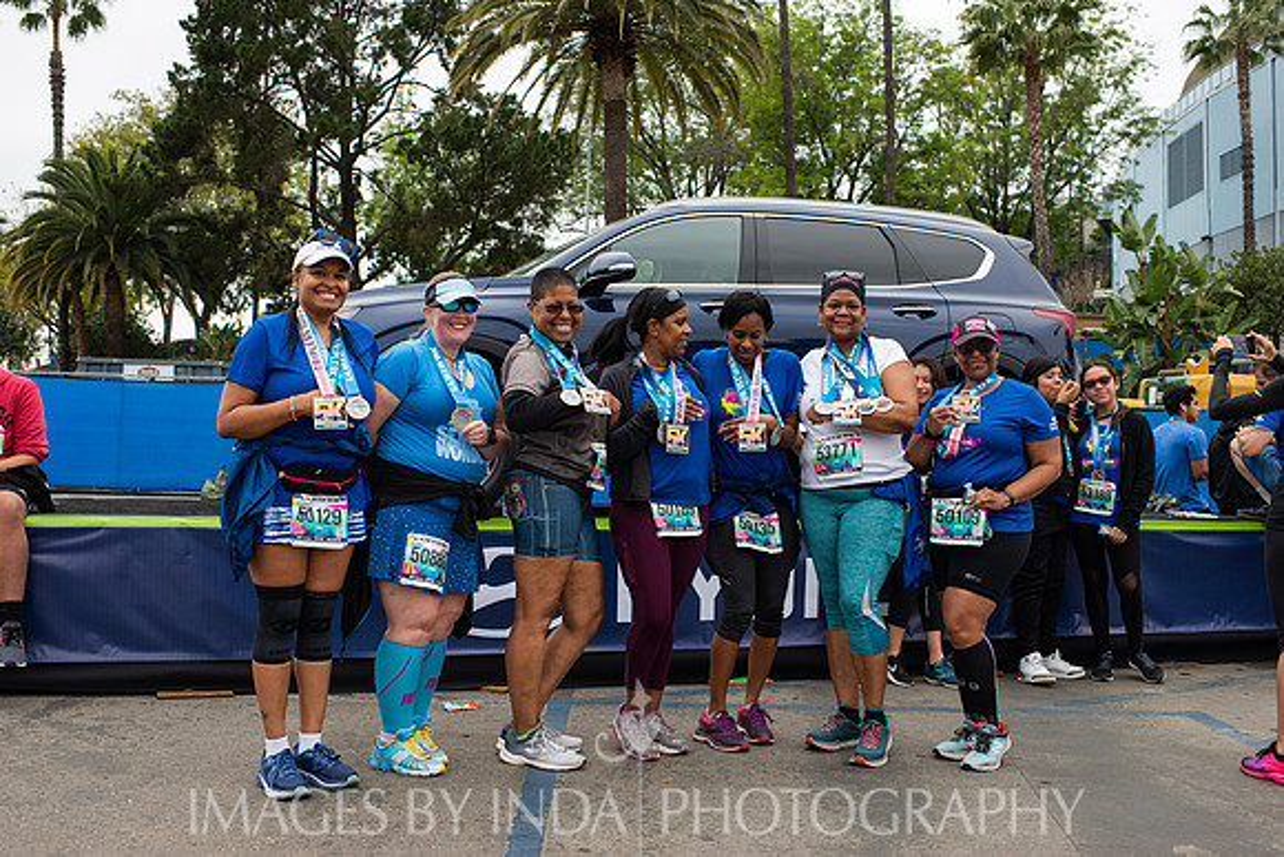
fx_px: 1249
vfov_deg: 37.9
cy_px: 428
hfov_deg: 54.4
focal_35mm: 35
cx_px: 642
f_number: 5.6
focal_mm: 35
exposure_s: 1/160
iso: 200
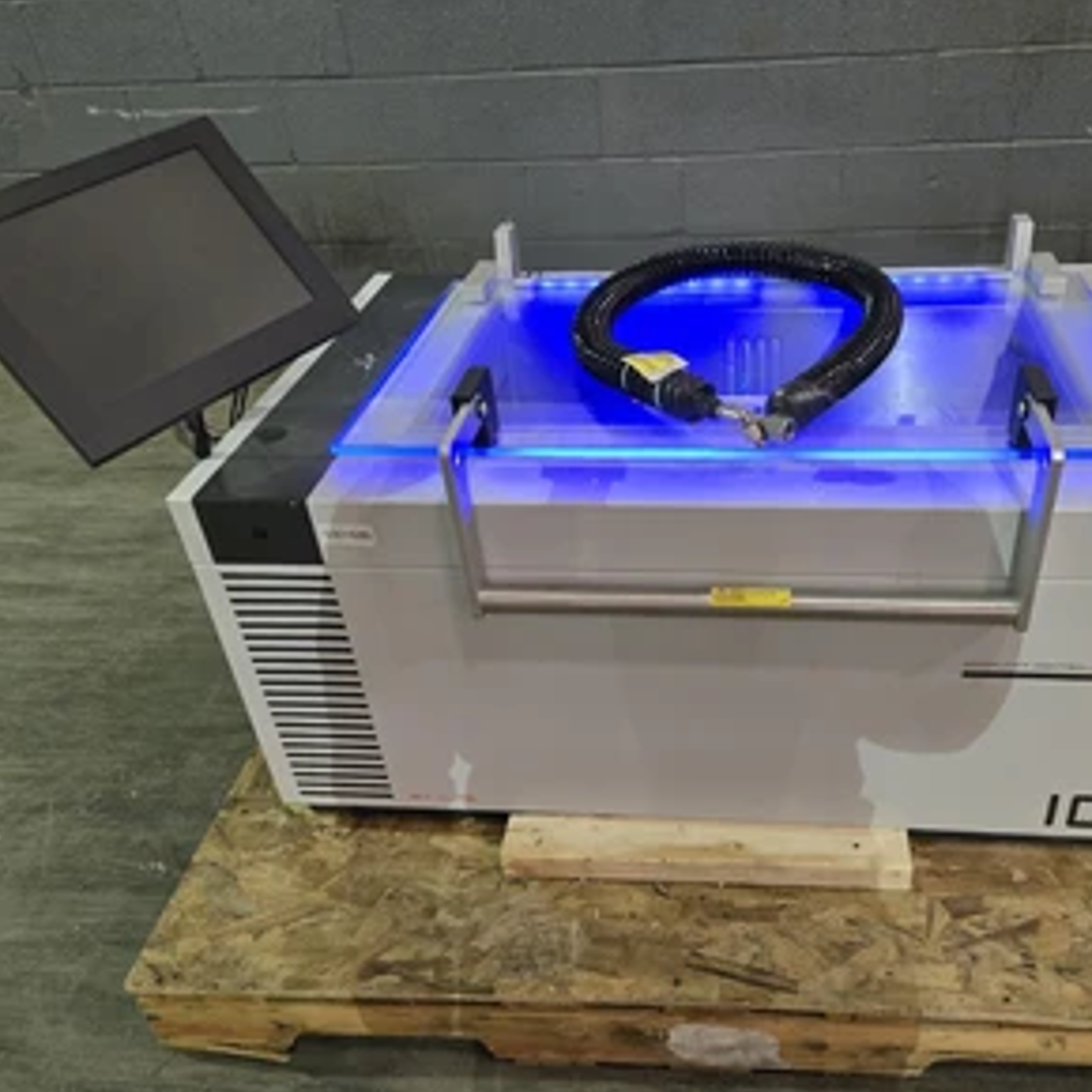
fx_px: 999
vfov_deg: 57.3
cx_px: 659
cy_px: 561
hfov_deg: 56.8
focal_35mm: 28
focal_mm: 5.4
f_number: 1.8
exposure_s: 1/120
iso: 500
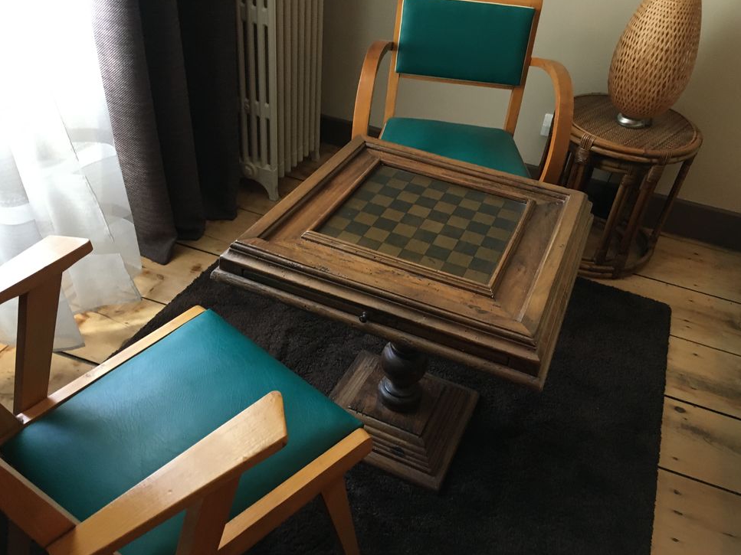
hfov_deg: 60.0
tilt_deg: -35.4
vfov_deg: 46.8
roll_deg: -5.2
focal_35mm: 30
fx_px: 642
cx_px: 370
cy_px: 279
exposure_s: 1/20
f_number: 2.2
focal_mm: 4.15
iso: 200
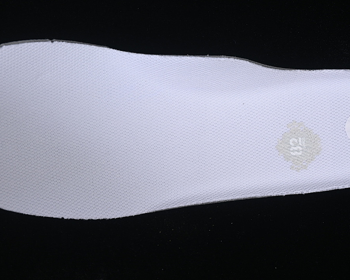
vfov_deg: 18.1
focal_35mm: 85
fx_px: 880
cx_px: 183
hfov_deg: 22.5
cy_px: 140
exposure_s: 1/80
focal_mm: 50
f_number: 7.1
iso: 160
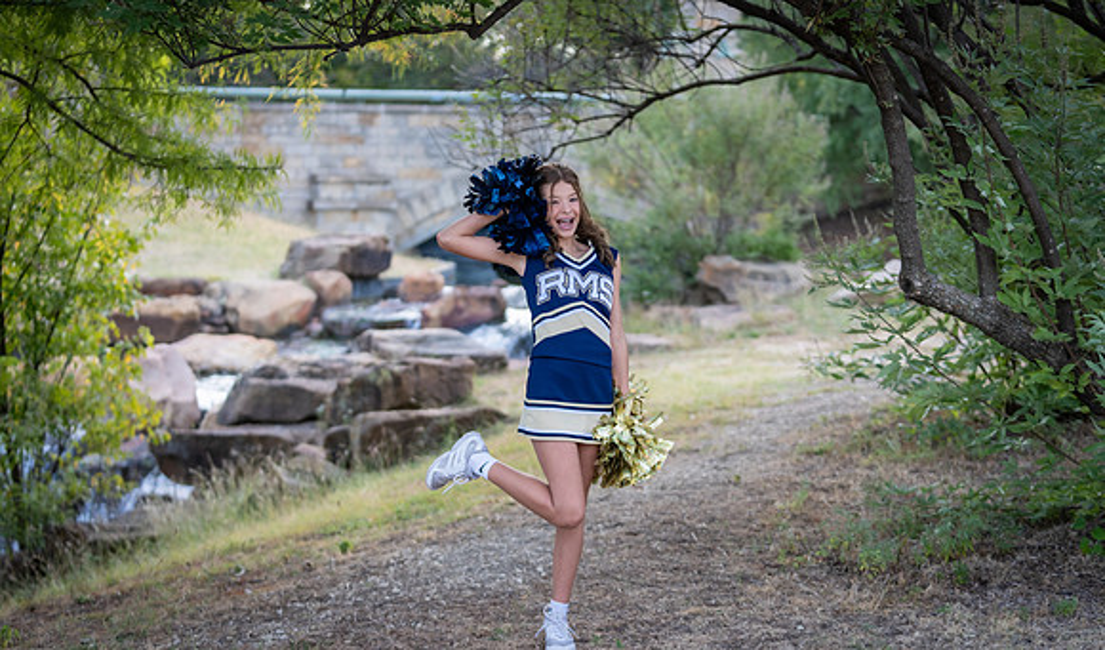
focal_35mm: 73
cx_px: 552
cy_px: 287
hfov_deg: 28.6
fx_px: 2166
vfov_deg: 17.1
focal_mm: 70
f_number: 2.8
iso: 320
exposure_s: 1/320
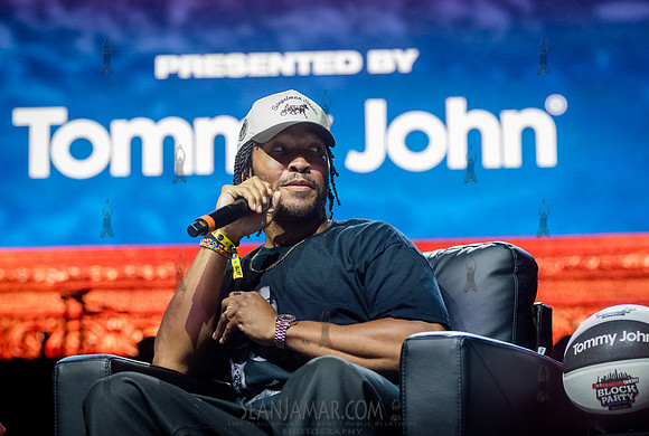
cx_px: 284
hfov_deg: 16.2
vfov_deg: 10.9
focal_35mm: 126
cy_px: 193
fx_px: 2277
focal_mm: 112
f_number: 4.5
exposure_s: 1/1000
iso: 5000
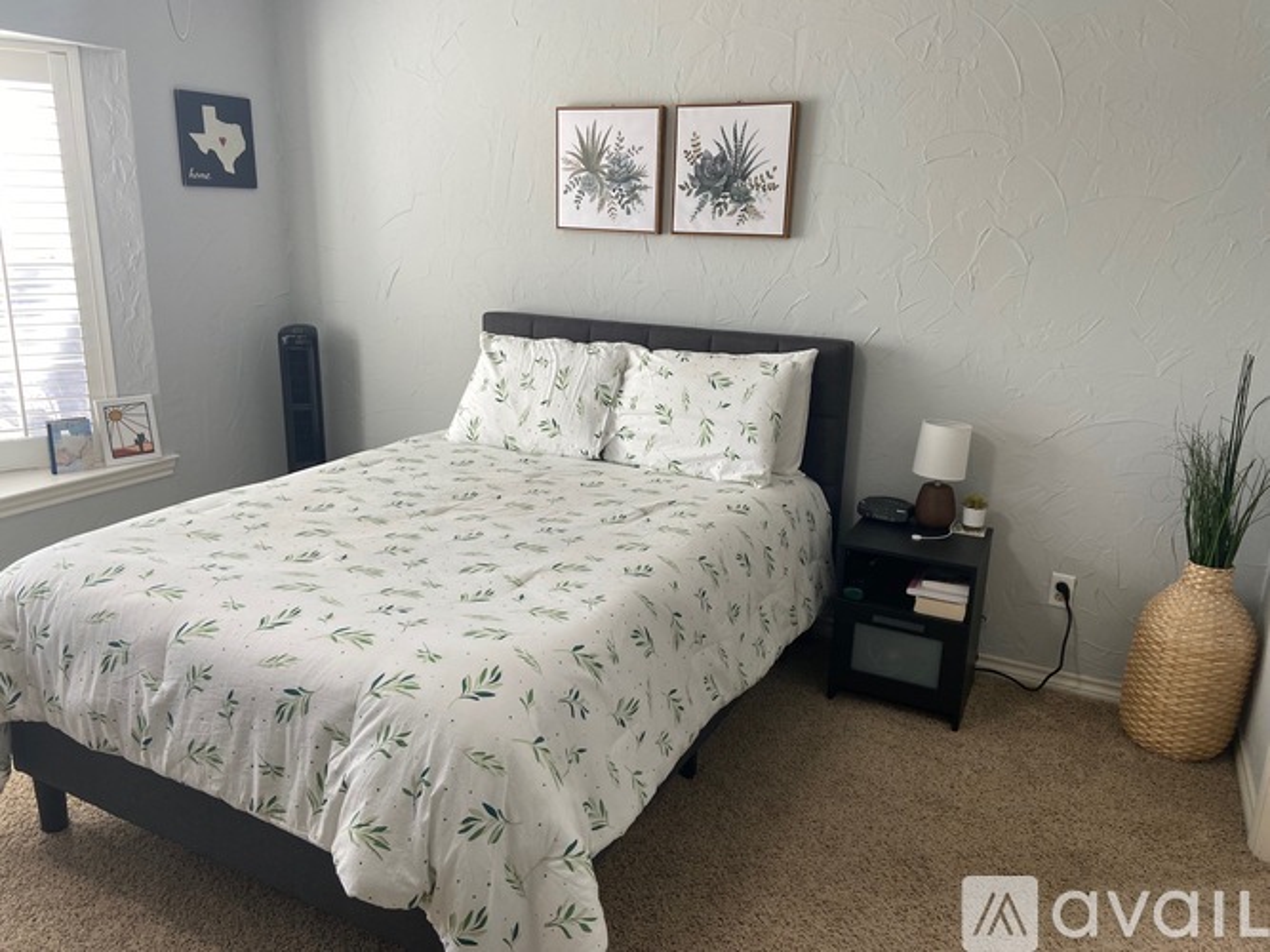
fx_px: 954
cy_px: 476
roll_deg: -1.7
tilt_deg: -15.6
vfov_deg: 53.0
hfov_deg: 67.3
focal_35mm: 26
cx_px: 635
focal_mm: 4.25
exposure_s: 1/120
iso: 64
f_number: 1.8
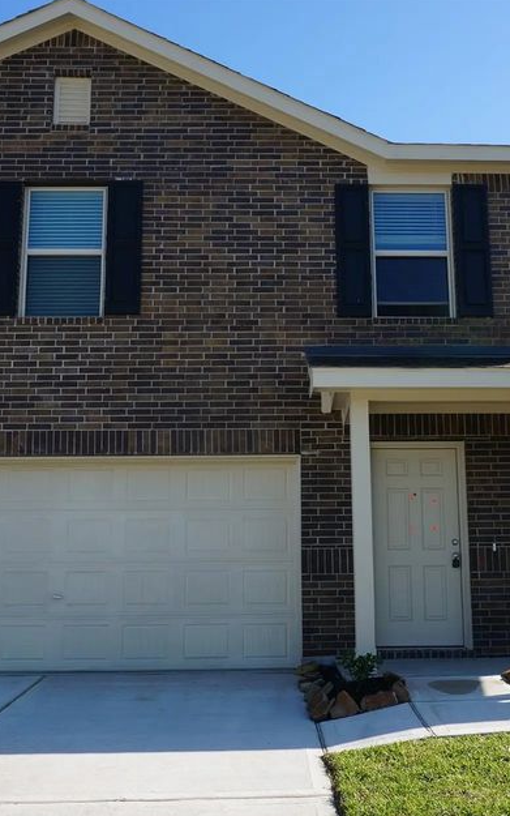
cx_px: 304
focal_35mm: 40
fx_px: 889
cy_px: 435
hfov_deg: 31.9
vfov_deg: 49.2
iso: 100
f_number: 11
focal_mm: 16
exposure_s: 1/80
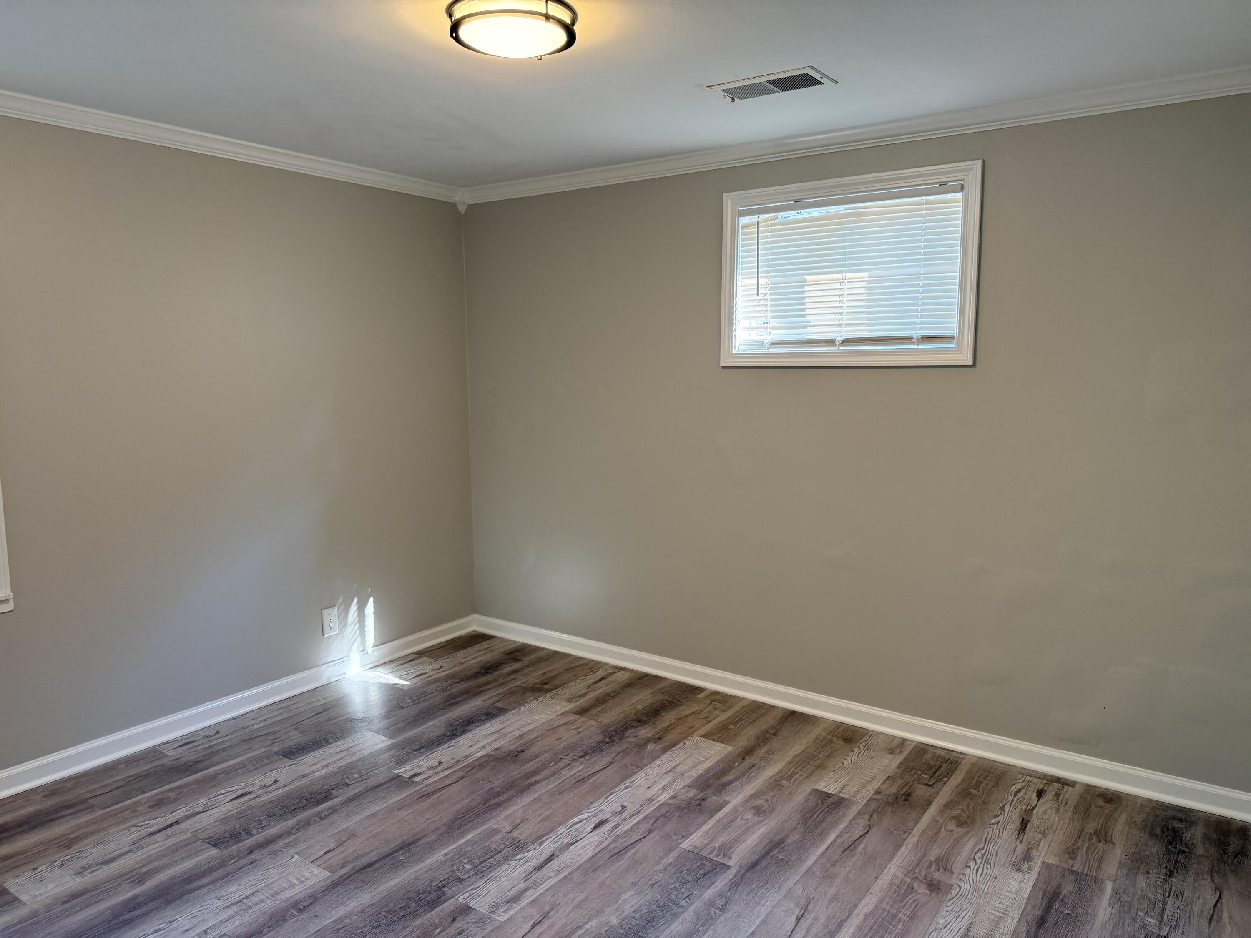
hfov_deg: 71.6
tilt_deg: -7.1
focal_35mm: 24
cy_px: 469
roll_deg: -0.1
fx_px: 867
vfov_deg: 56.8
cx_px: 626
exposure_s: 1/120
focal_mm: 6.76
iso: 250
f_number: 1.78
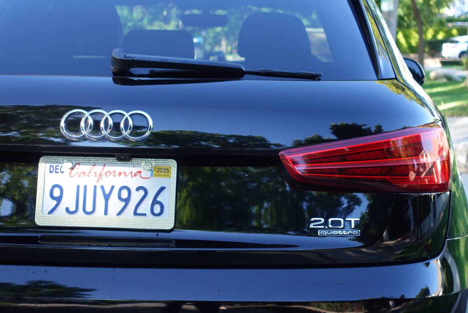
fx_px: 1158
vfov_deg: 15.4
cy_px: 118
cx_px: 285
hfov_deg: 22.8
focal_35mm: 89
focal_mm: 25.7
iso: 125
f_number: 3.2
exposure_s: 1/80
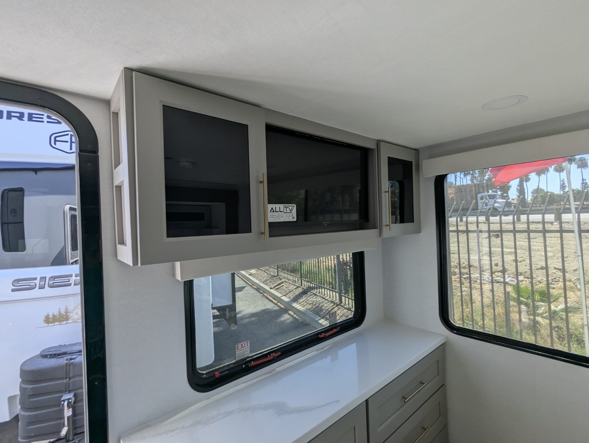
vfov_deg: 78.2
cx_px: 294
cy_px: 222
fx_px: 273
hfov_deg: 94.4
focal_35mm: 16
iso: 47
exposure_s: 1/292
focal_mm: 2.35
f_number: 2.2
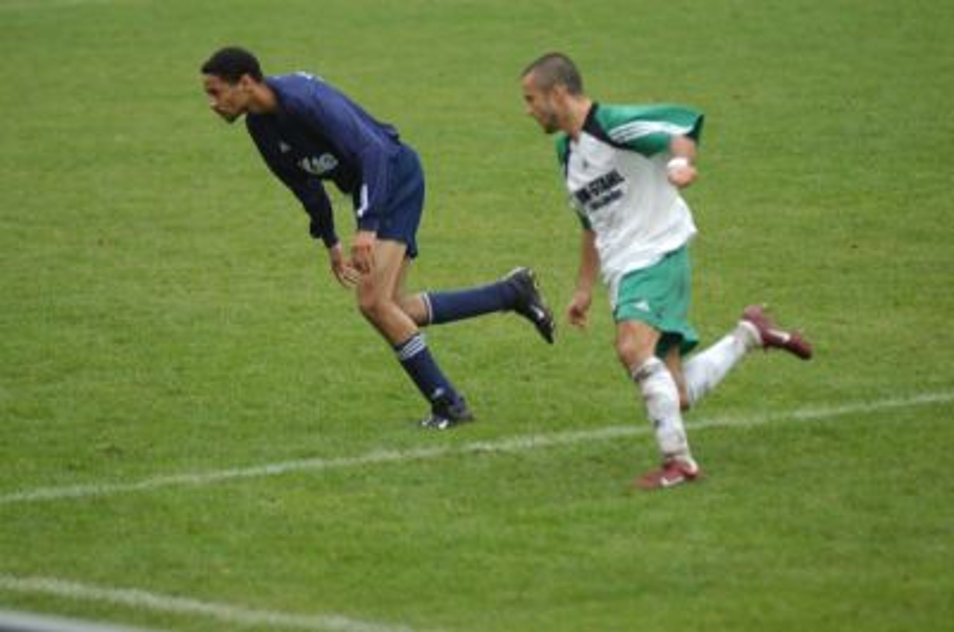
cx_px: 477
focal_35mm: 300
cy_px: 316
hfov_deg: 6.9
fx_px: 7934
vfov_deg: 4.6
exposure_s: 1/500
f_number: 2.8
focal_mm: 200
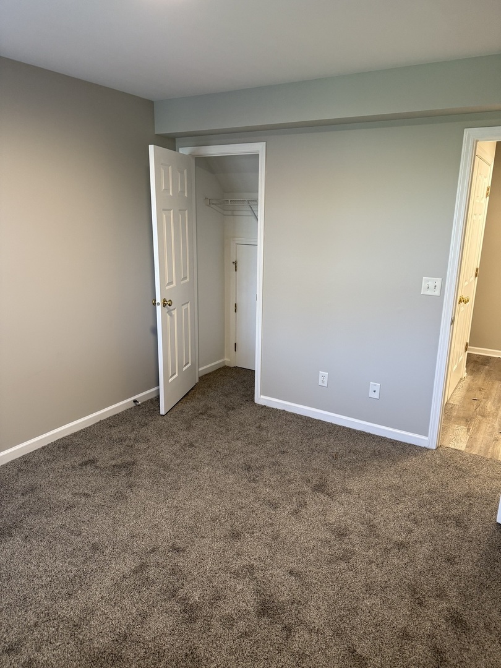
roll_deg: -0.7
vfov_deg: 71.6
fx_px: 463
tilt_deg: -12.8
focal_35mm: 24
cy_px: 334
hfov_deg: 56.8
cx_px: 250
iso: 200
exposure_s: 1/60
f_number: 1.78
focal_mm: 6.76
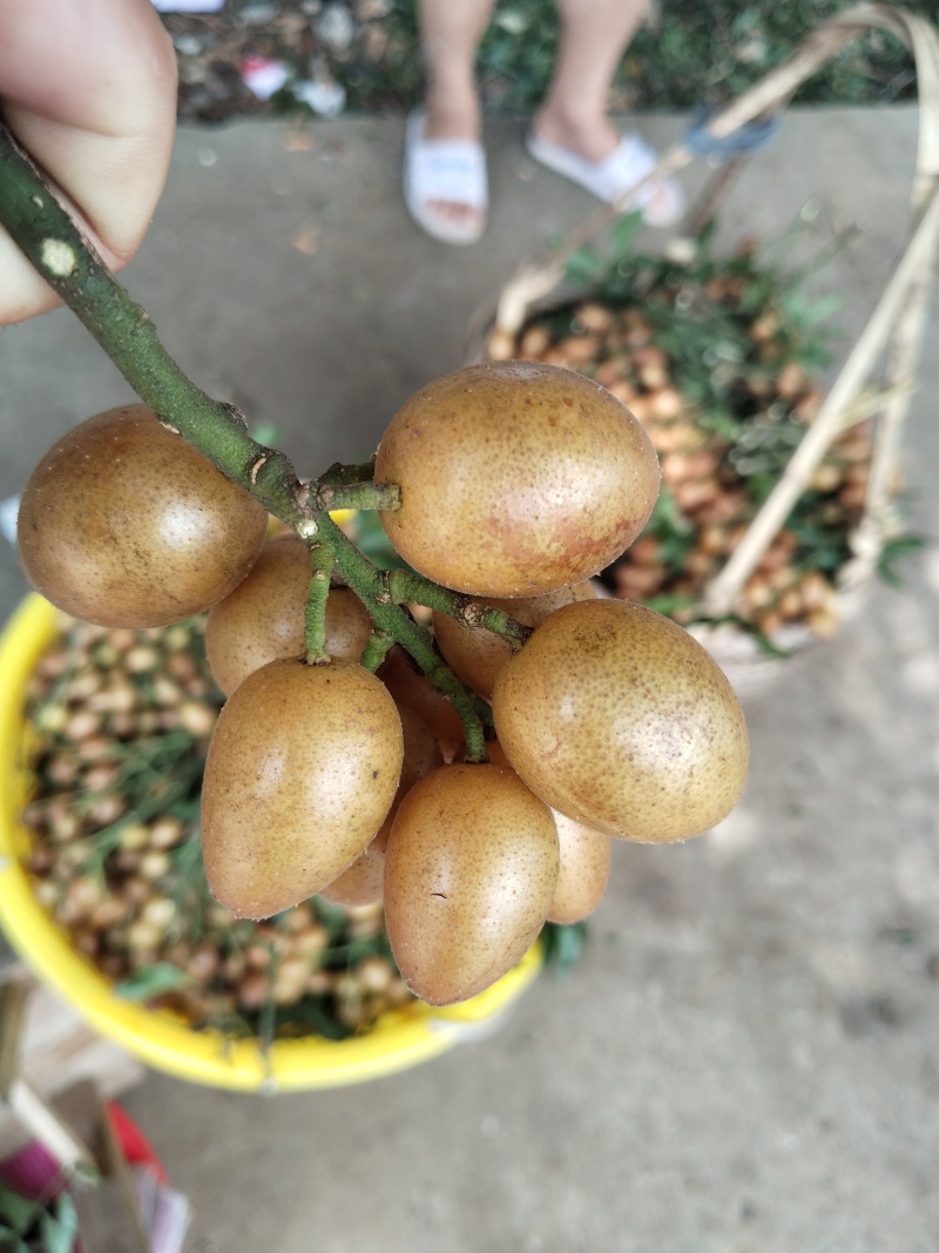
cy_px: 626
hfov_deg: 51.3
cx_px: 470
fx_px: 977
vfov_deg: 65.3
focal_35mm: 27
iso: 236
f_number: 1.8
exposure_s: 1/100
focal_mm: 4.05
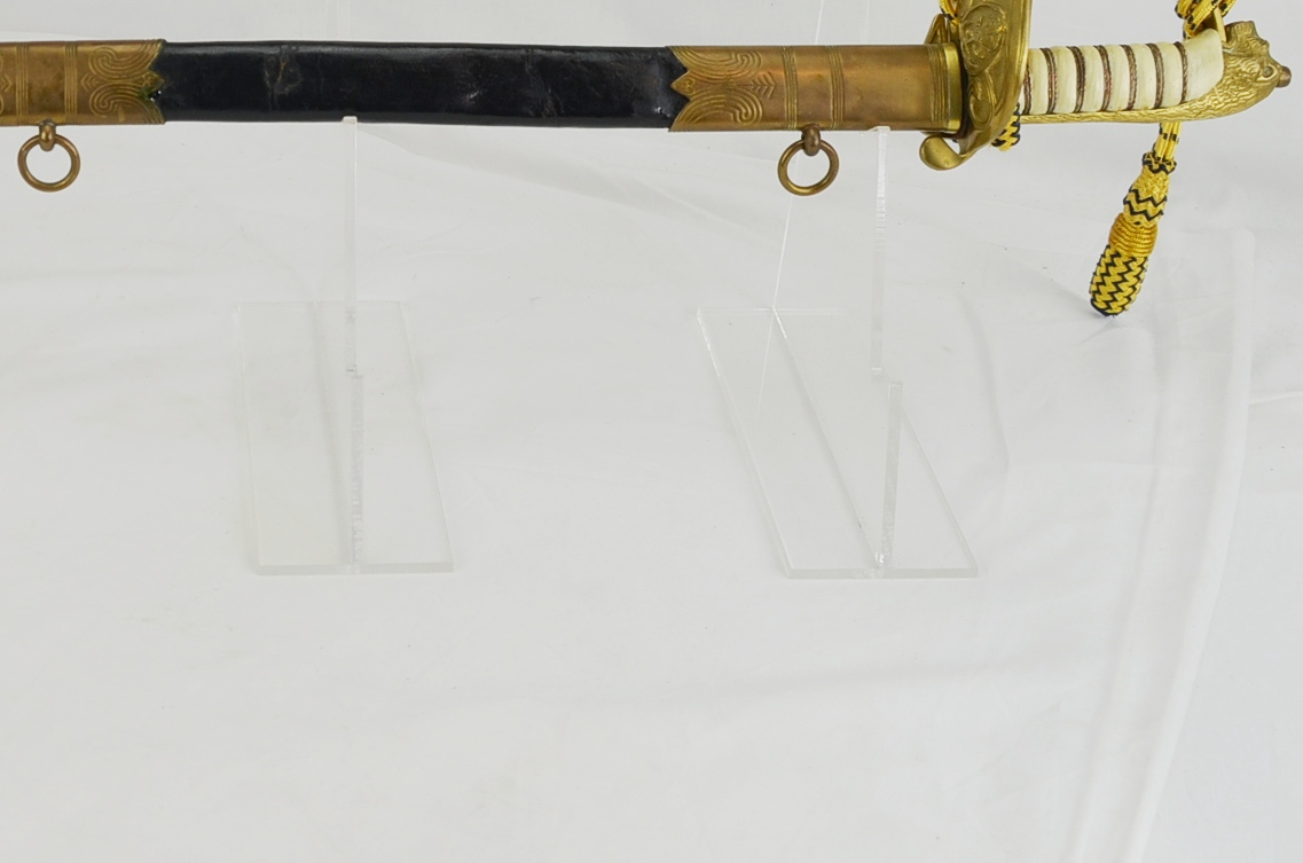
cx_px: 237
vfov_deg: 20.4
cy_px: 103
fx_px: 2348
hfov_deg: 30.2
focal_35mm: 65
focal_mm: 20
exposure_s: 1/125
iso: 220
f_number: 5.6
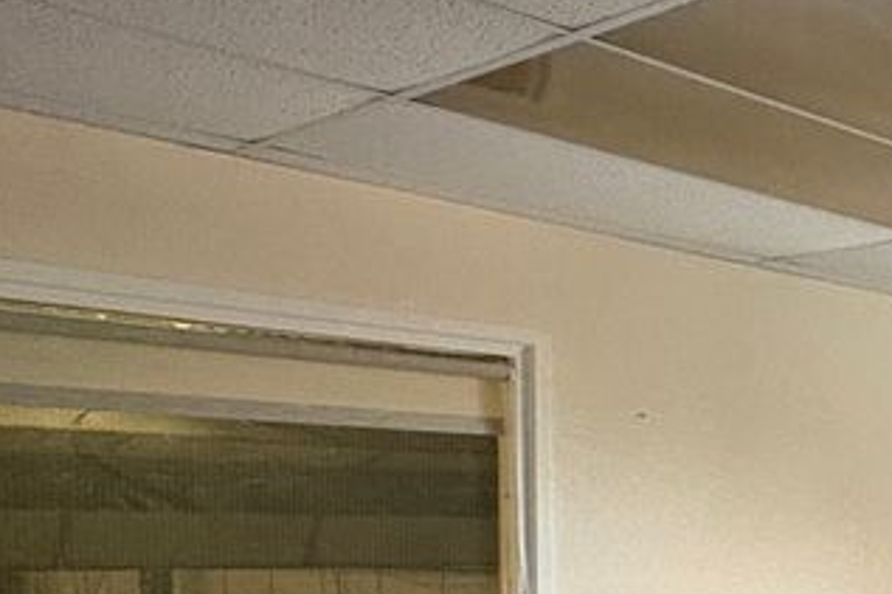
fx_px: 1263
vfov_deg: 25.2
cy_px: 590
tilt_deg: -2.4
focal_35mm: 51
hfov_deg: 27.4
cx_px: 1325
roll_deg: +0.0
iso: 500
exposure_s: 1/50
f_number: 2.2
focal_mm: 2.22
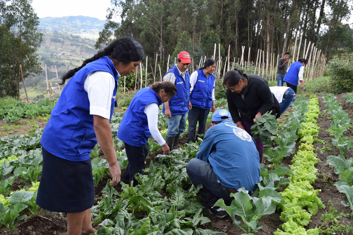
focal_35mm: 30
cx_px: 176
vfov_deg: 43.6
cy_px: 118
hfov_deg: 61.9
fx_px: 294
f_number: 8
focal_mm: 20
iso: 400
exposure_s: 1/250
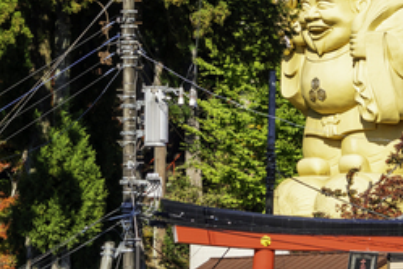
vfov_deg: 3.7
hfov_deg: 5.6
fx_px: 4142
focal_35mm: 370
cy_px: 125
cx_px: 384
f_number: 8
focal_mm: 96
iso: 160
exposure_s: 1/400
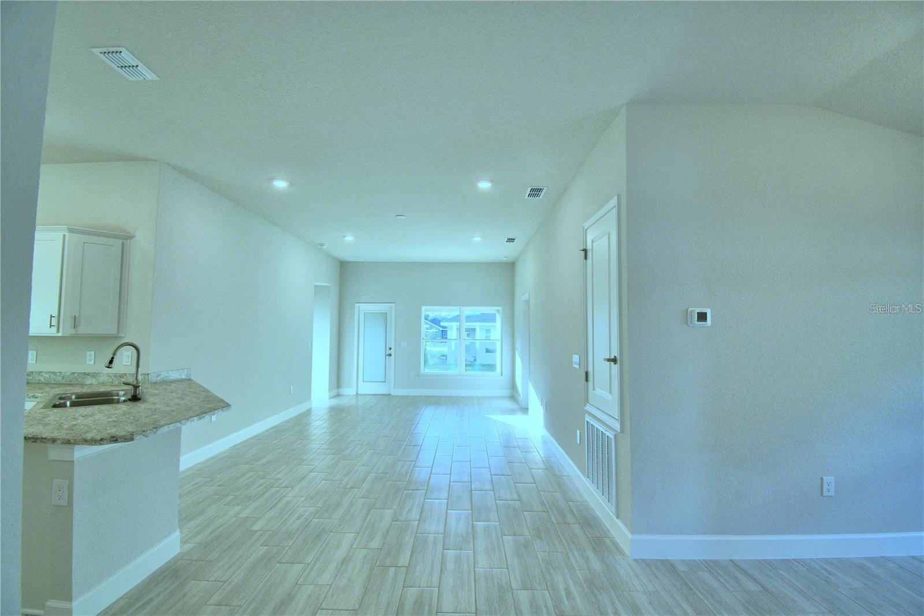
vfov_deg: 77.3
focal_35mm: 15
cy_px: 308
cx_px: 462
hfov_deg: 100.4
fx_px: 385
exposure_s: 1/125
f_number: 4.5
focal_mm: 10
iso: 200
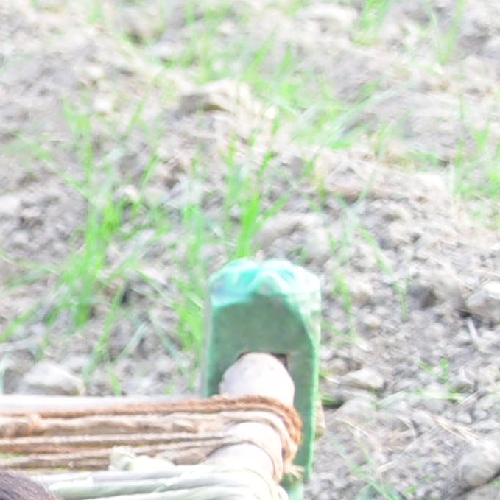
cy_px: 519
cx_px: -1662
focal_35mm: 226
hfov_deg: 6.1
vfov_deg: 7.7
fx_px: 3693
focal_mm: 30
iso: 320
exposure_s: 1/125
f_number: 4
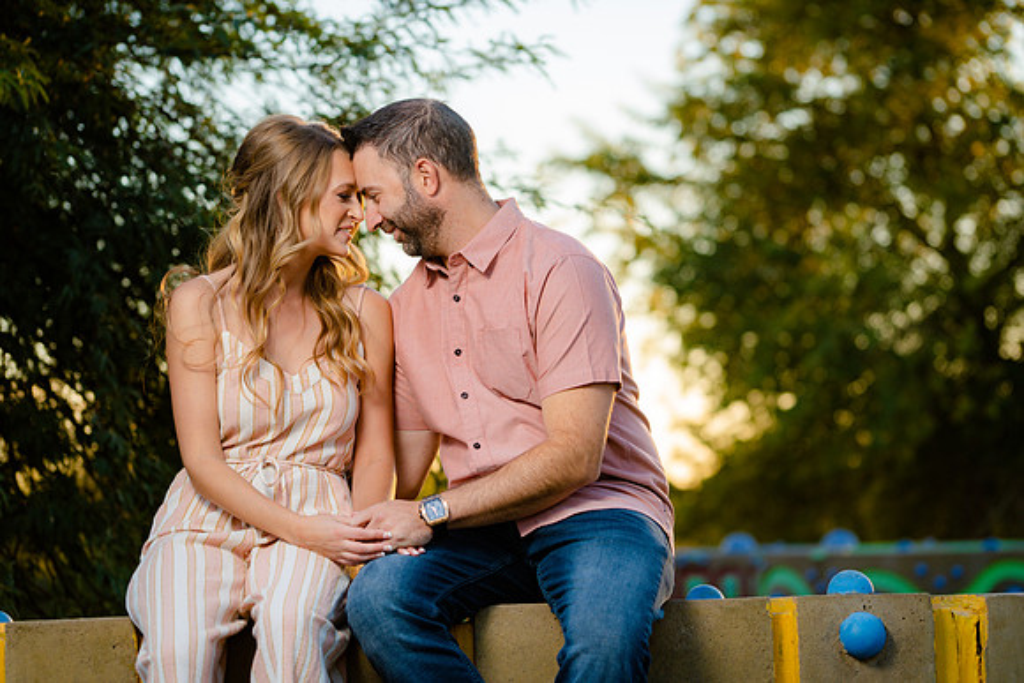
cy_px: 342
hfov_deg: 15.9
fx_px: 3670
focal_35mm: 129
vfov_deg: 10.6
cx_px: 512
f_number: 4
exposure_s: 1/250
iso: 320
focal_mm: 129
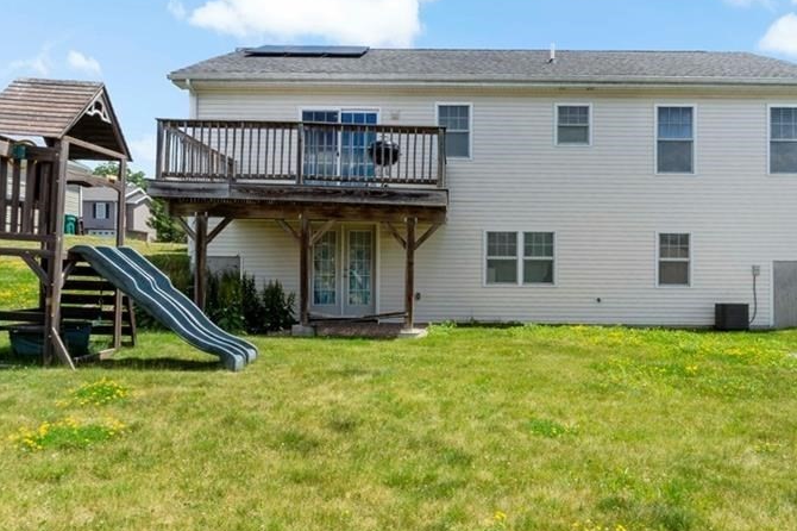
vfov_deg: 49.4
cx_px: 475
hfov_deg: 68.8
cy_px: 237
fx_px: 575
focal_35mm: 26
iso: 100
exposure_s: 1/30
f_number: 22
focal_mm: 17
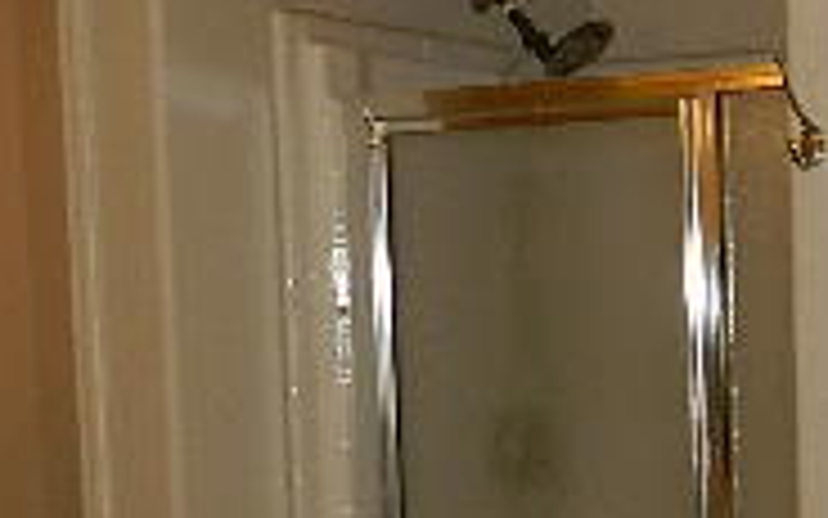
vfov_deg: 15.3
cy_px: 423
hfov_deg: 22.6
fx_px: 1918
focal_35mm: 85
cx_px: 963
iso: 160
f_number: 3.4
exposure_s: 1/80
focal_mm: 4
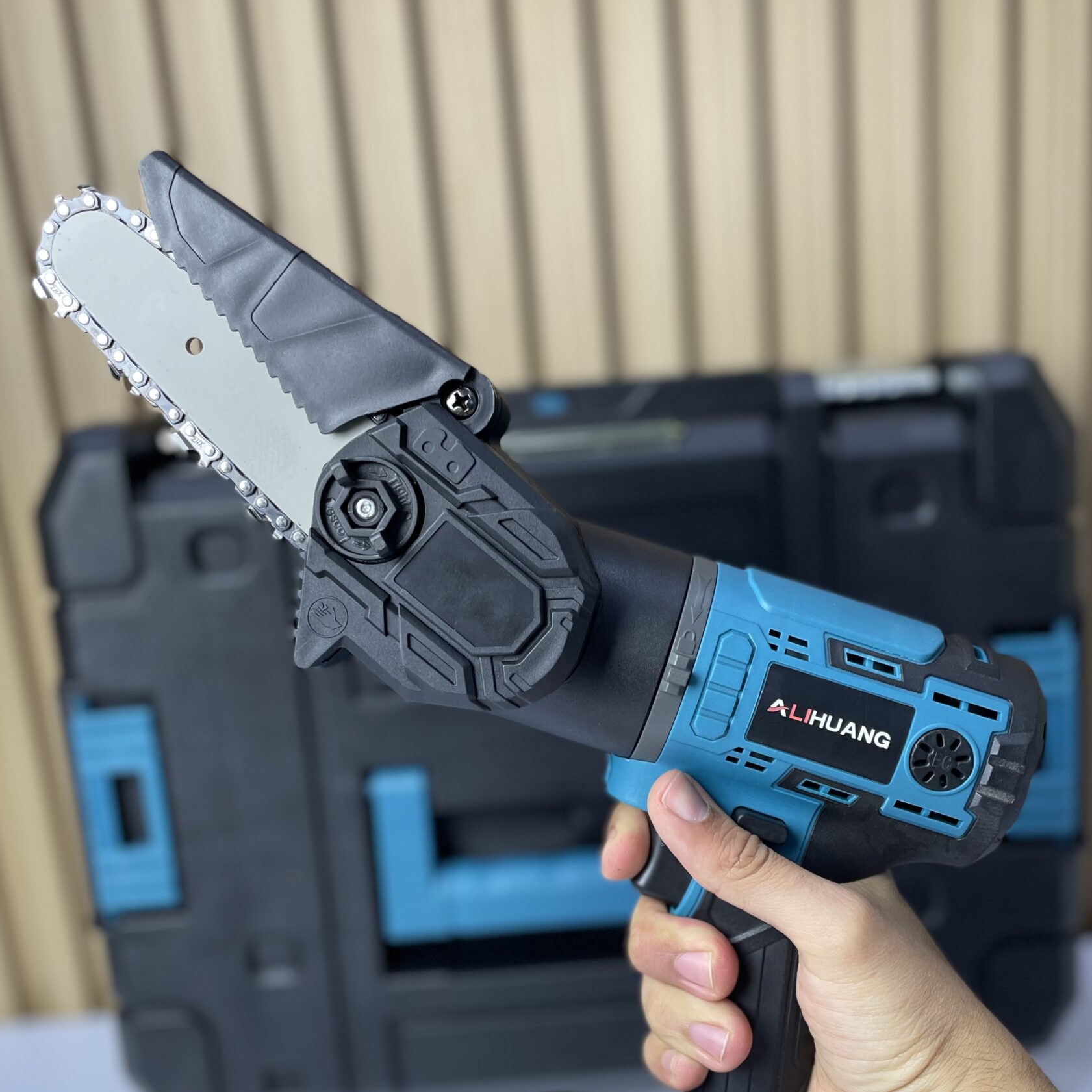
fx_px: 1249
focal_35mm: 35
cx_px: 566
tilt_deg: -14.8
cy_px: 674
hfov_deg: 47.2
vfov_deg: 46.8
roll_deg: +4.9
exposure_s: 1/120
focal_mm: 4.2
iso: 80
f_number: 1.6
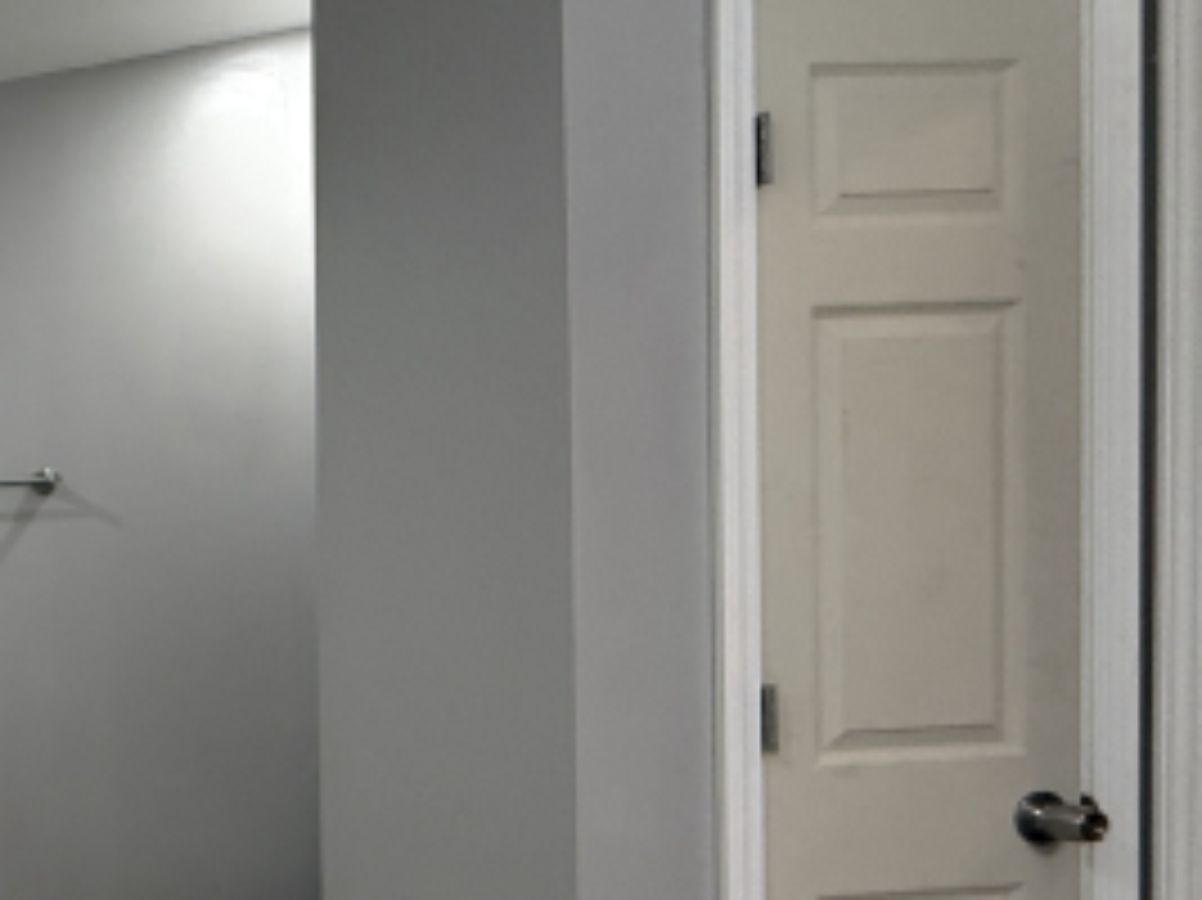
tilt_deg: -1.8
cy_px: 630
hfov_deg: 37.3
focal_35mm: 35
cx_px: -295
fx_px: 1215
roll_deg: +2.1
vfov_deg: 40.0
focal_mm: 2.22
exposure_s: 1/120
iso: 250
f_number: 2.2
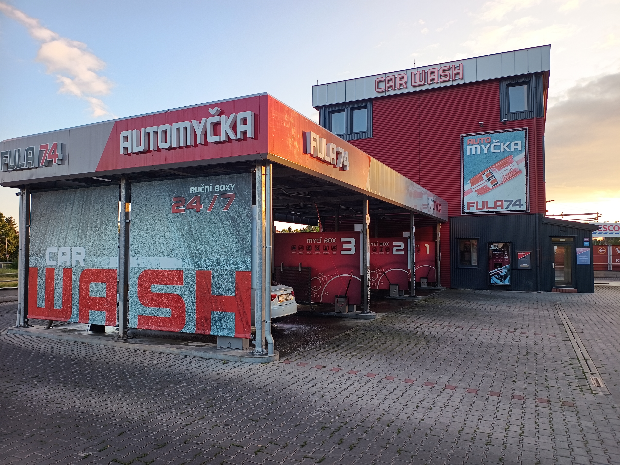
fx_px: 430
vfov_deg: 56.8
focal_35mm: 24
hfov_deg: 71.6
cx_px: 310
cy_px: 232
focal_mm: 5.89
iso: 102
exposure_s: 1/205
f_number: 1.4
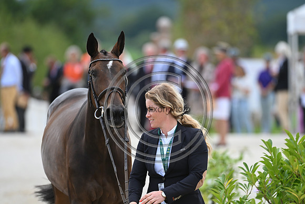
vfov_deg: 3.4
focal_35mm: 400
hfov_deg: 5.2
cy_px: 102
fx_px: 3390
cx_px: 152
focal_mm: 400
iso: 800
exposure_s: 1/1600
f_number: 5.6
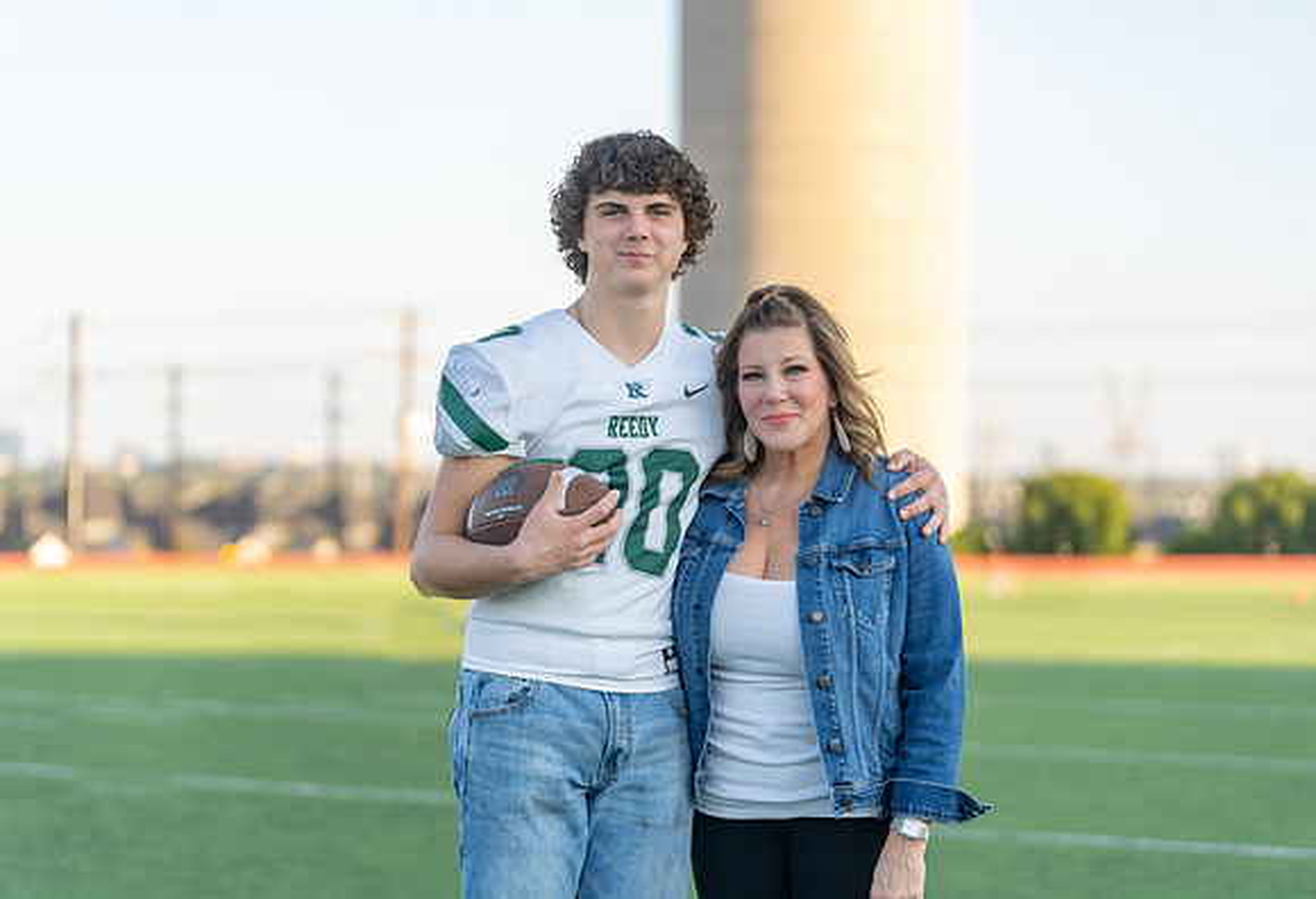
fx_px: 3707
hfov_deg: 20.1
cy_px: 450
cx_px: 674
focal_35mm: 101
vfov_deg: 13.8
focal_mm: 99
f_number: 2.8
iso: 100
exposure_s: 1/320
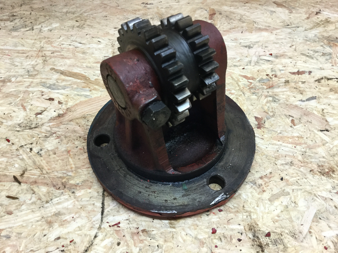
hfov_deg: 58.4
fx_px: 303
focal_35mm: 31
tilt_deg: -48.7
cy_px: 126
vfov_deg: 45.4
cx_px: 169
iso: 100
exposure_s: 1/33
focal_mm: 3.3
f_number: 2.4
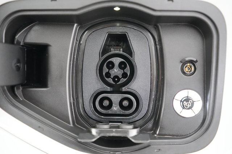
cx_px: 116
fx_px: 180
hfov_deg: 65.5
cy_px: 77
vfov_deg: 46.4
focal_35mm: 28
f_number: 2.8
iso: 12800
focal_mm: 28
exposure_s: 1/60
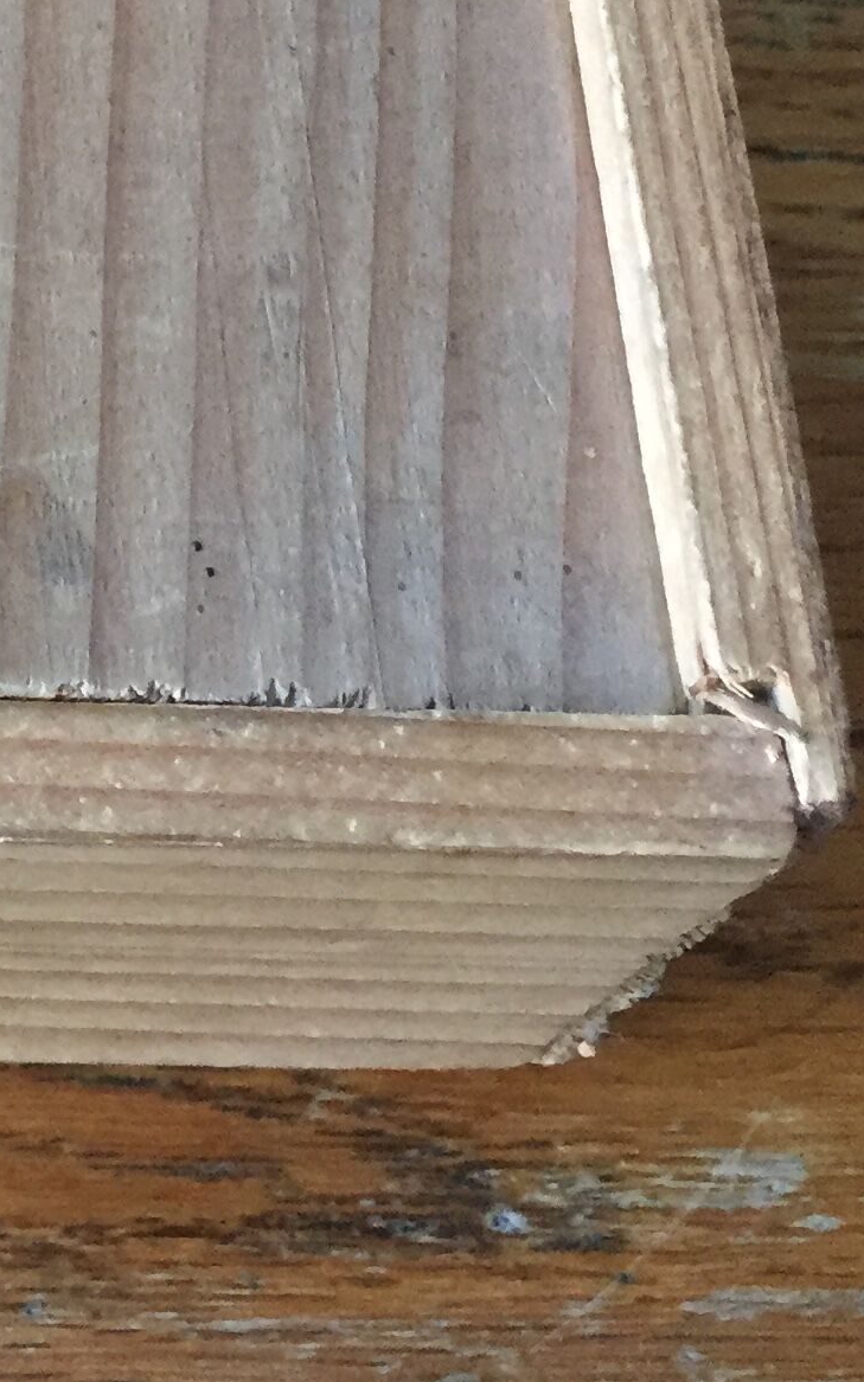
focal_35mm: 86
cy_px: -5
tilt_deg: -60.4
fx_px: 3241
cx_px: -527
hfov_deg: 14.0
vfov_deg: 23.1
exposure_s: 1/33
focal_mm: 4.15
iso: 200
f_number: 2.2
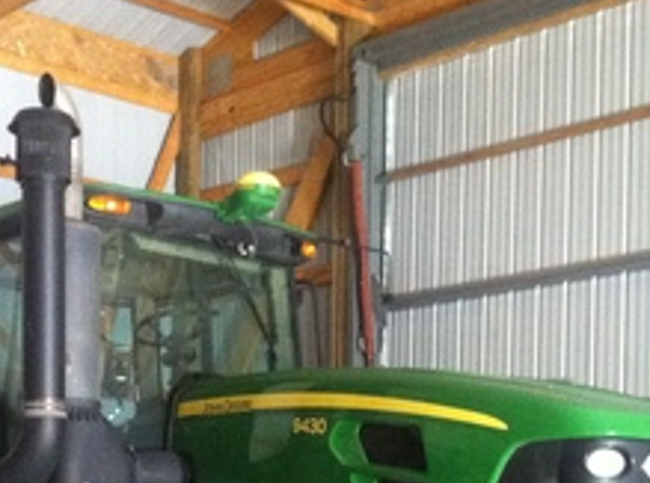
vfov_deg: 16.3
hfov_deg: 22.6
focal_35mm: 87
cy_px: 554
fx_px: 1629
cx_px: 285
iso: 640
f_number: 2.8
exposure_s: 1/15
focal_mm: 3.85
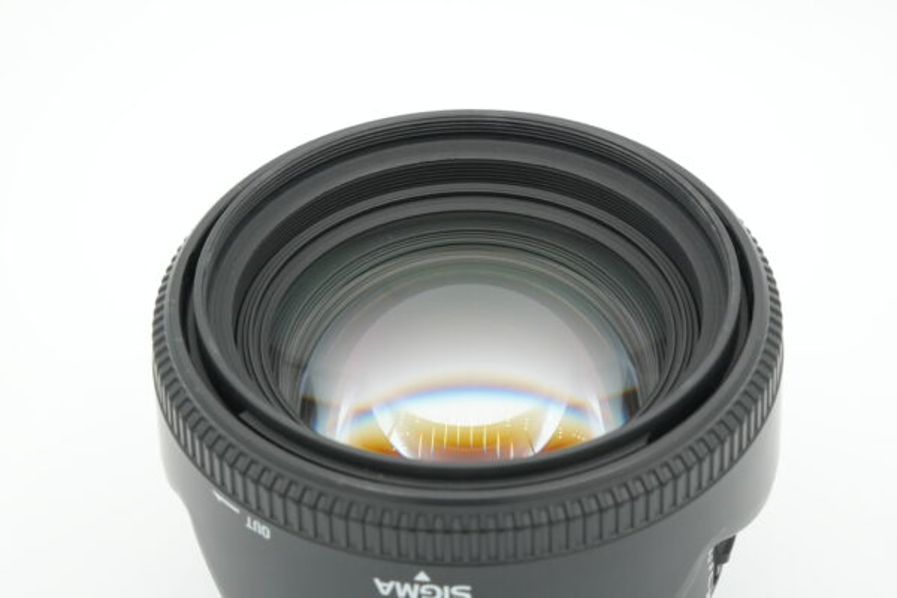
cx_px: 448
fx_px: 2429
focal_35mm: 98
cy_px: 299
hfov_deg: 20.9
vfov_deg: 14.0
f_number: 14
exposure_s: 1/100
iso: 800
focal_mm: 65
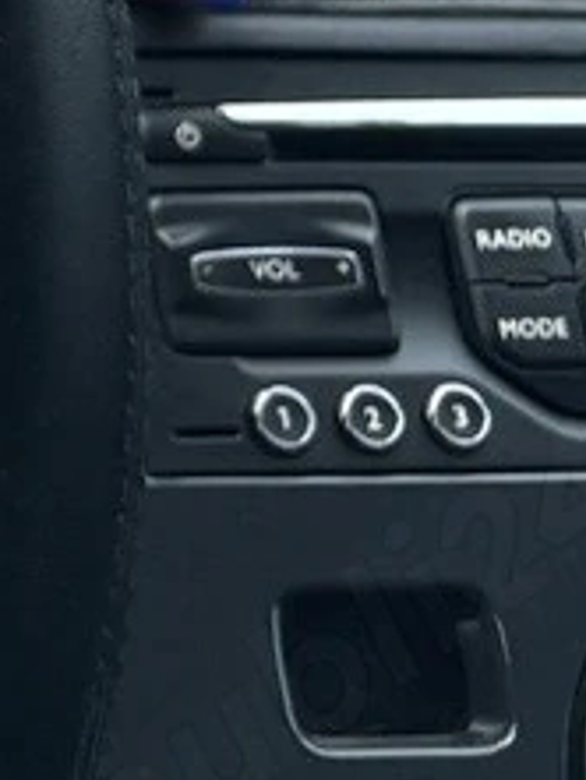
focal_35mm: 157
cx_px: -1147
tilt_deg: -14.2
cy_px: -1101
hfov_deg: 8.1
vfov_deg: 10.7
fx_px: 3540
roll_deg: -1.8
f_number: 1.6
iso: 64
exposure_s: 1/1311
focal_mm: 5.96
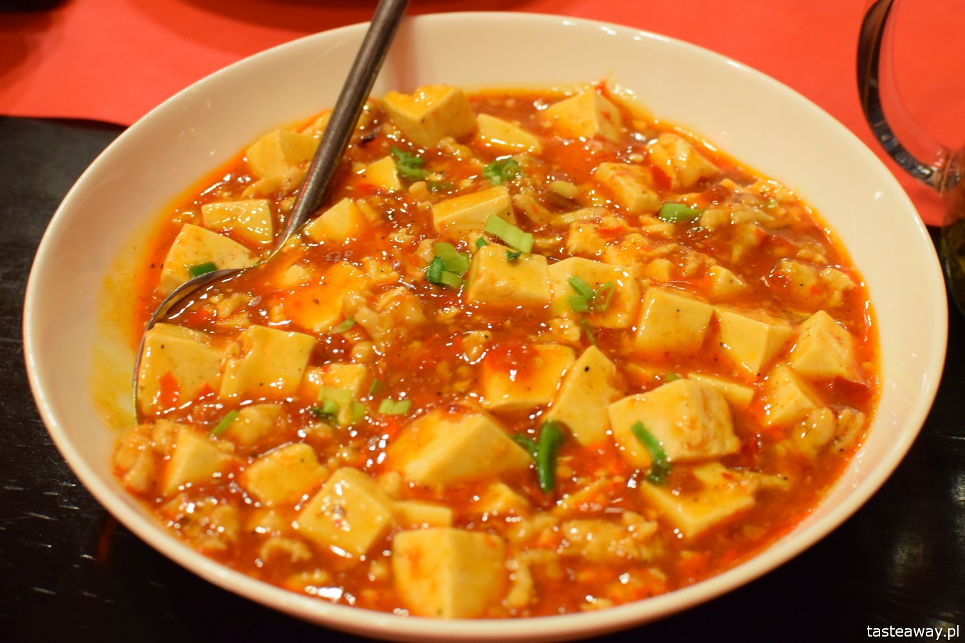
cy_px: 322
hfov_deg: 37.9
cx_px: 482
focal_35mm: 52
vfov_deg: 25.8
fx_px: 1407
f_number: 6.3
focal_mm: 35
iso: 2000
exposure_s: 1/20
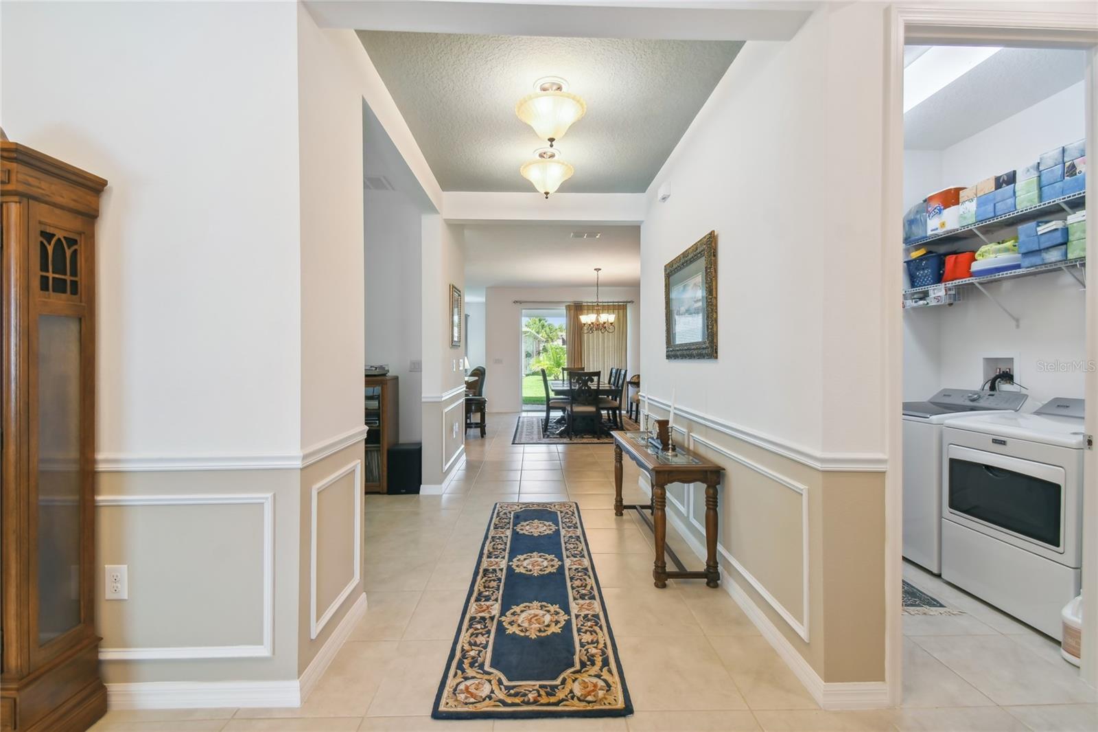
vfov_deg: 77.3
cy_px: 366
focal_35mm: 15
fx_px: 457
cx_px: 549
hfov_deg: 100.4
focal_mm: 10
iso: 100
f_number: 7.1
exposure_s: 1/13
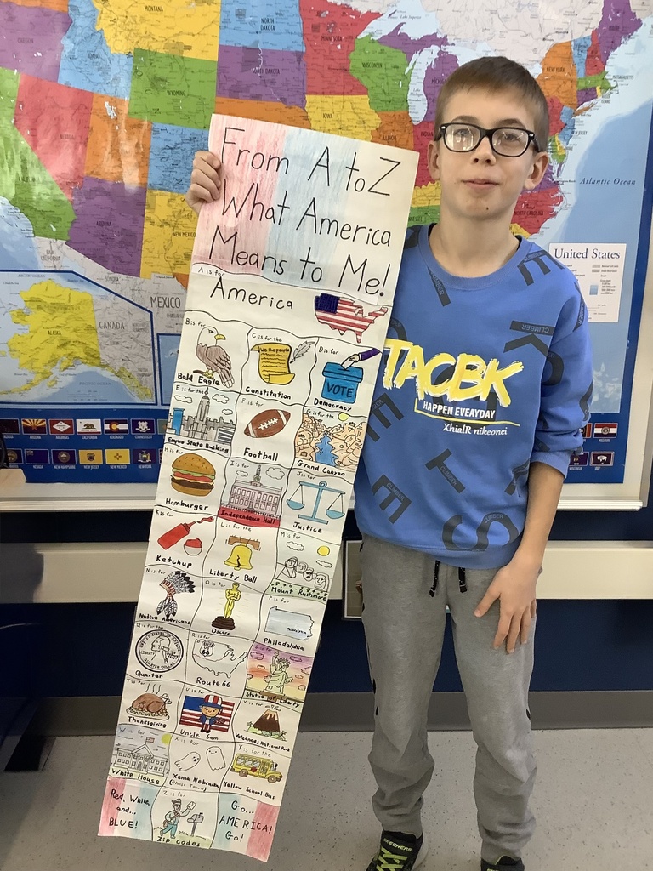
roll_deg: -0.5
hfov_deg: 45.4
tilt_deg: -19.3
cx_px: 326
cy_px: 436
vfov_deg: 58.4
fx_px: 780
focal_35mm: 31
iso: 125
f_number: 2.4
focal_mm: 3.3
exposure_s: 1/50
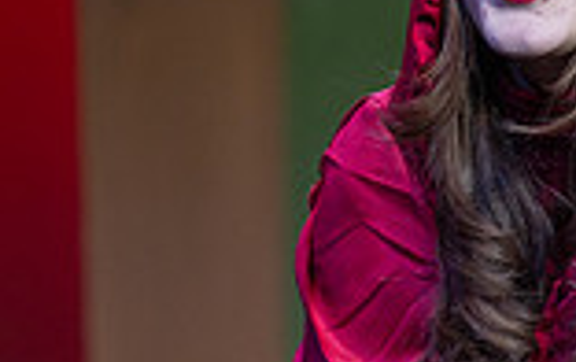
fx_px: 12671
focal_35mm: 806
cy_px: 516
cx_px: 677
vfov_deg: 1.6
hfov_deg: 2.6
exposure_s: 1/320
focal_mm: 170
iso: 320
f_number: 2.8
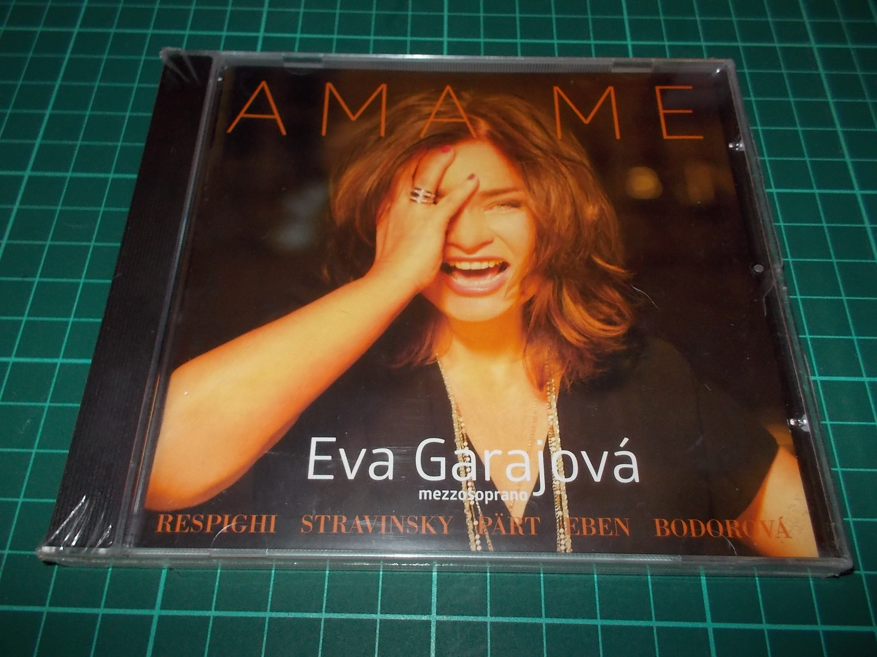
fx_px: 735
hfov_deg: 61.7
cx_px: 438
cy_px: 328
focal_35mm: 29
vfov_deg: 48.2
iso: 200
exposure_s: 1/30
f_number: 3.3
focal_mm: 4.1
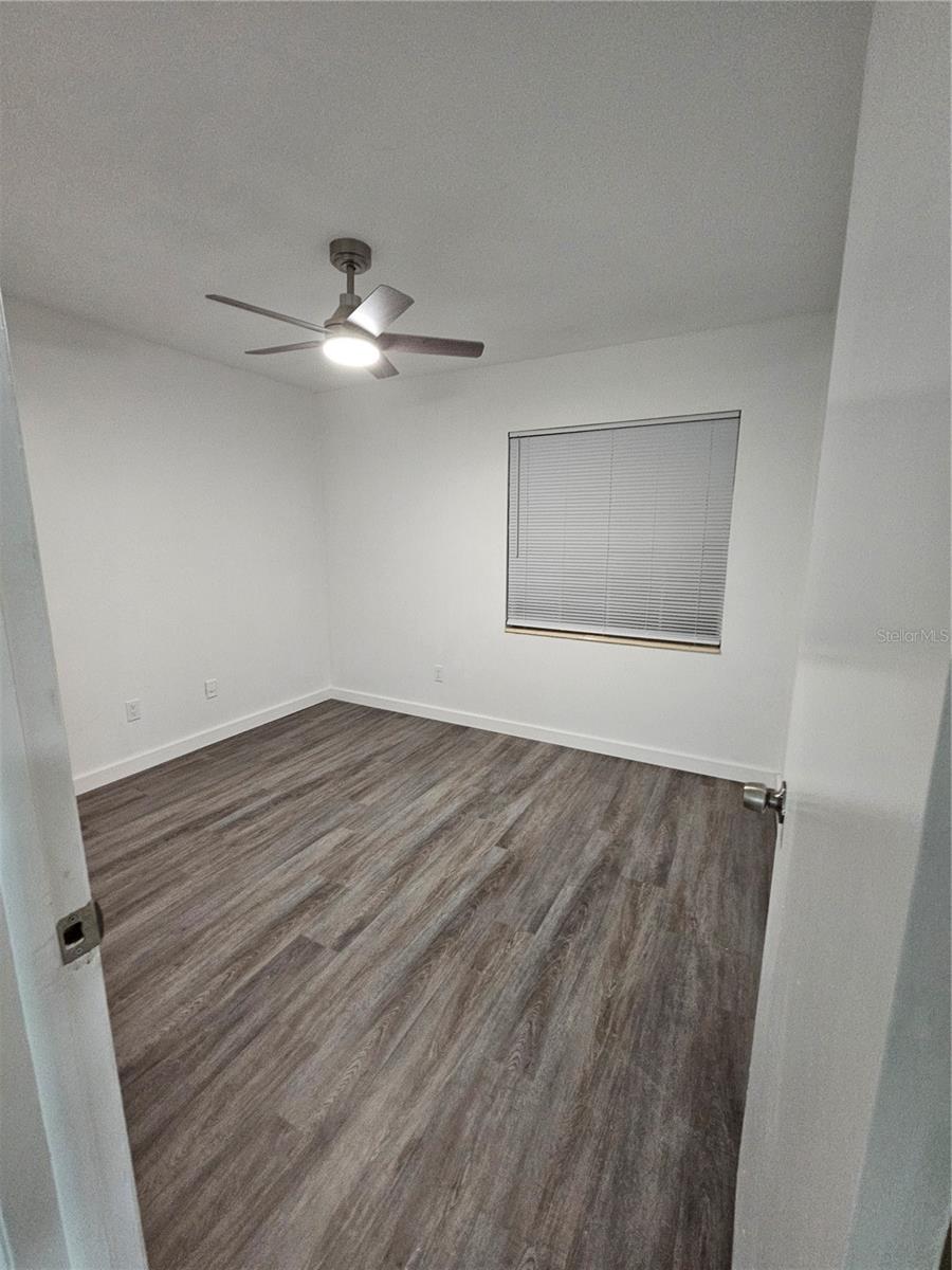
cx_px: 476
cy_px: 635
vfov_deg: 106.2
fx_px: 477
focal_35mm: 13
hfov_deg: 89.9
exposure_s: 1/30
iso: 320
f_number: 2.2
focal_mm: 2.2
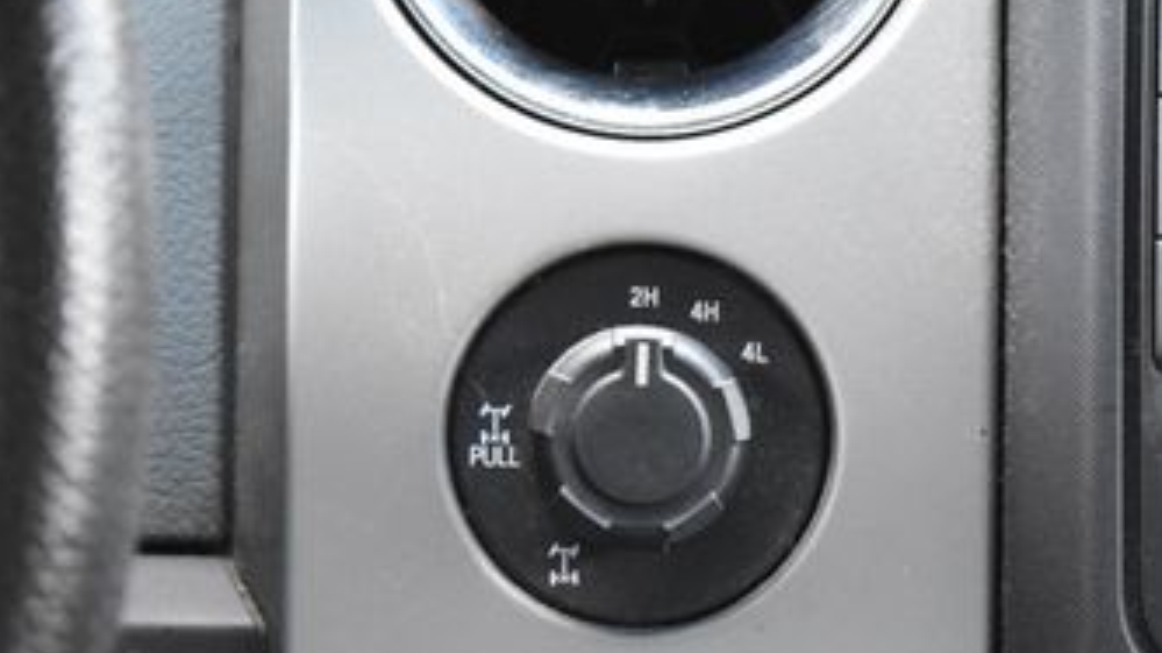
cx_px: 653
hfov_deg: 13.0
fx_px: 5113
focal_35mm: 166
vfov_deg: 7.3
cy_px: 360
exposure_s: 1/13
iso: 3200
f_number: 5.6
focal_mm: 55
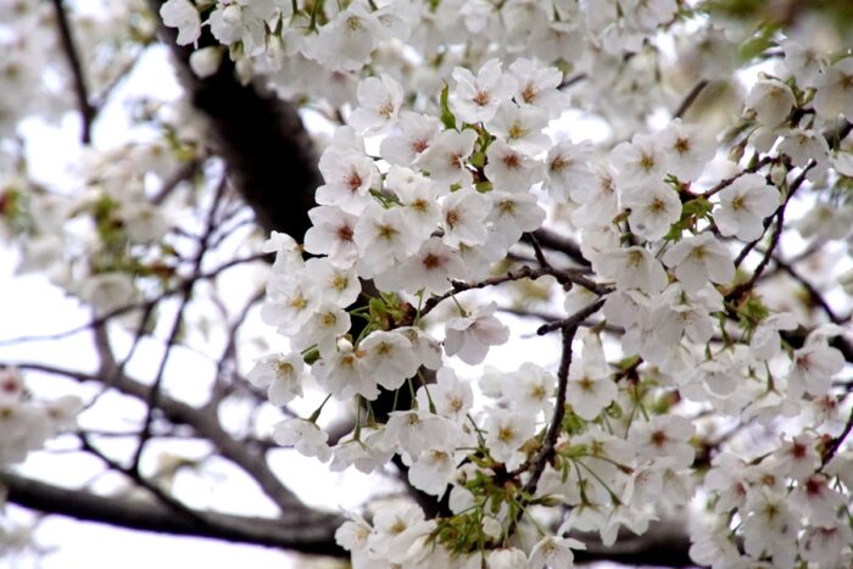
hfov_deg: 4.6
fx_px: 10664
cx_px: 426
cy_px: 284
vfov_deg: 3.1
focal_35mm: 450
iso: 3200
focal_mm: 300
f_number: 10
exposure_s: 1/500
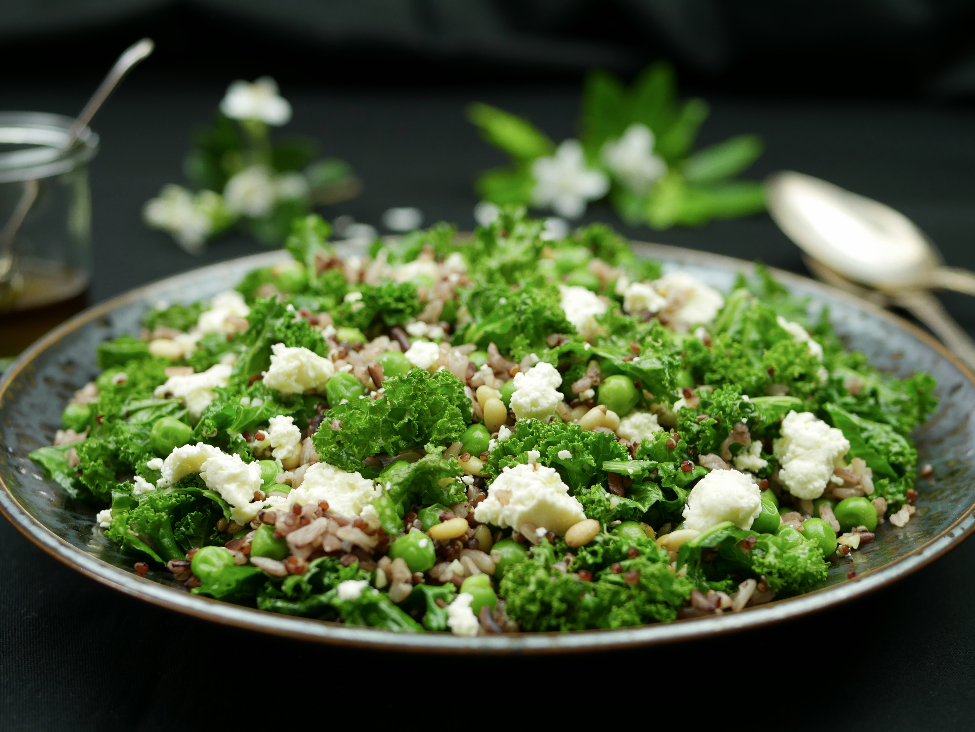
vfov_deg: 29.1
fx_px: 1409
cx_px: 488
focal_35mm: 50
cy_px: 366
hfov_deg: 38.2
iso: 200
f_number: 2.8
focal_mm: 25
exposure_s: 1/250
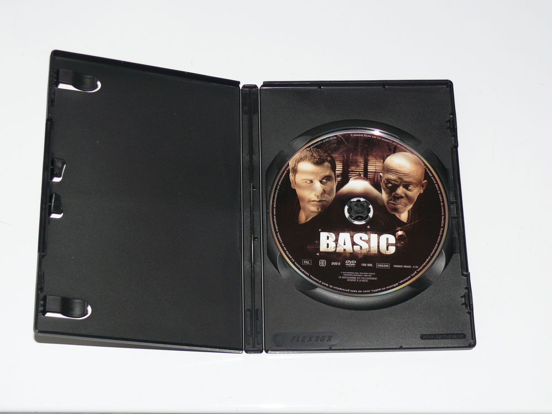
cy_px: 207
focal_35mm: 74
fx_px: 1180
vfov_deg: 19.9
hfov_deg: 26.3
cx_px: 276
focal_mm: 12.3
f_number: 3.2
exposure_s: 1/30
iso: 100
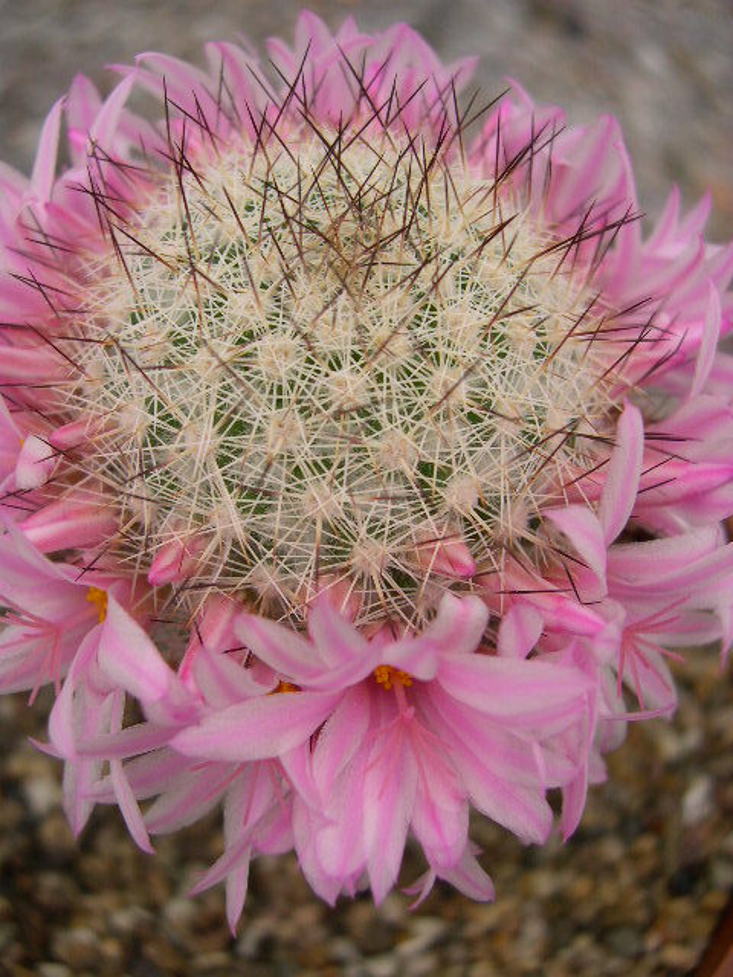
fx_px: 1073
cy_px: 488
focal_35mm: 38
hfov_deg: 37.7
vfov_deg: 49.0
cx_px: 366
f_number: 2.8
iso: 100
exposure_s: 1/535
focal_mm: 8
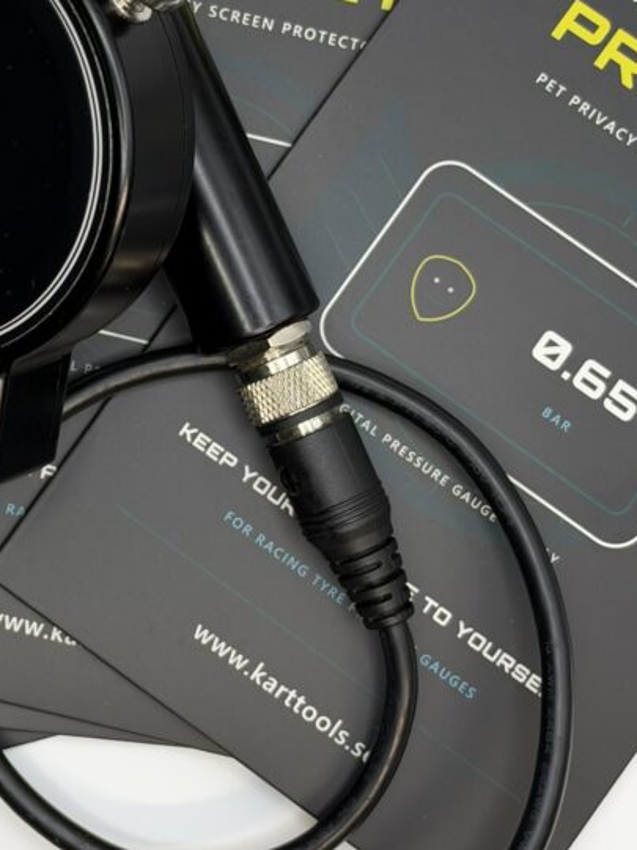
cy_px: 277
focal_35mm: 91
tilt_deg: -89.4
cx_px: 52
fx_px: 2233
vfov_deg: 21.4
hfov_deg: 16.0
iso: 80
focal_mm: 6.93
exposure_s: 1/100
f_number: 1.8
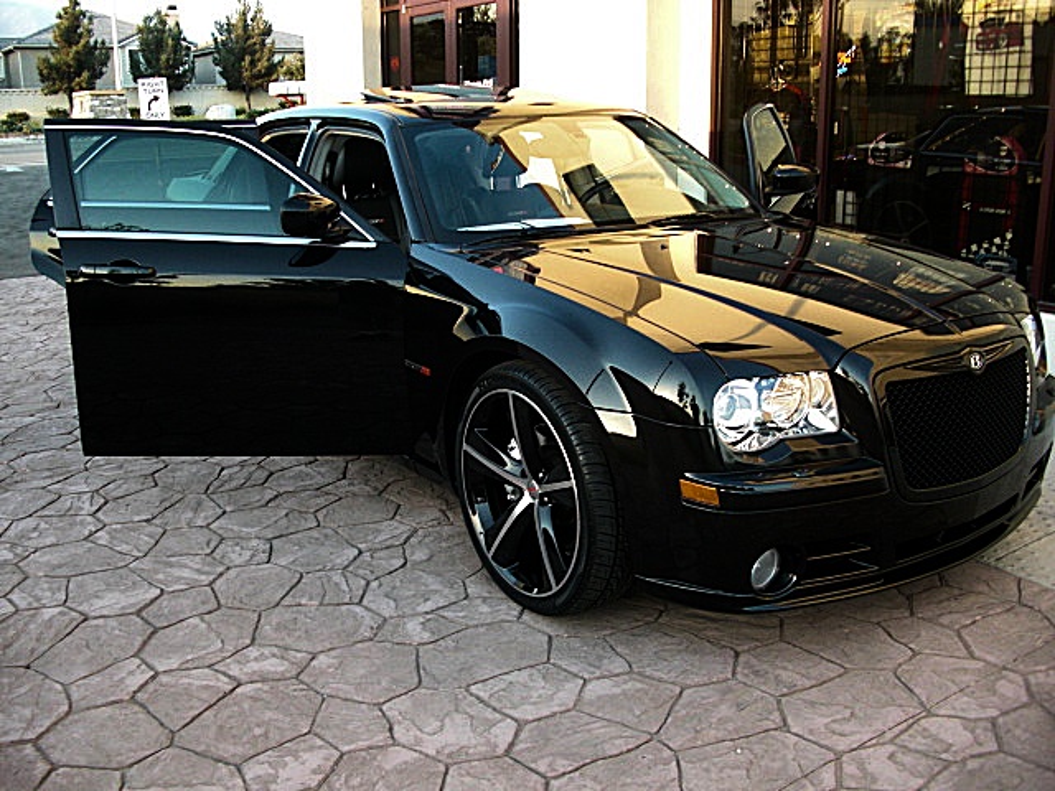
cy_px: 396
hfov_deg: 51.4
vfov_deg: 39.7
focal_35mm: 36
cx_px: 528
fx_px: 1097
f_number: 2.8
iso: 200
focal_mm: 6.3
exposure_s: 1/100
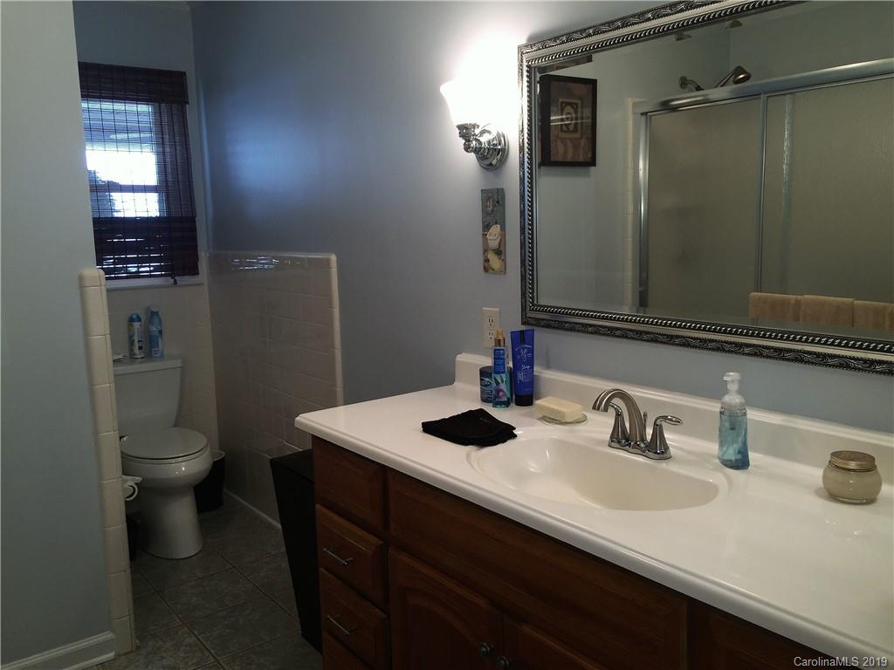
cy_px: 335
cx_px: 447
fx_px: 749
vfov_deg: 48.2
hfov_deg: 61.7
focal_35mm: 29
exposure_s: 1/35
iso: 32
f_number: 2.2
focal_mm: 4.15
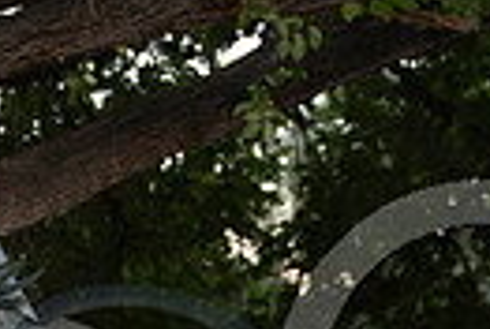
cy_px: 581
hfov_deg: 18.8
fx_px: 1446
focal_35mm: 106
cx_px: 15
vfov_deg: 12.0
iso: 400
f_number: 2.8
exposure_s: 1/60
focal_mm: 24
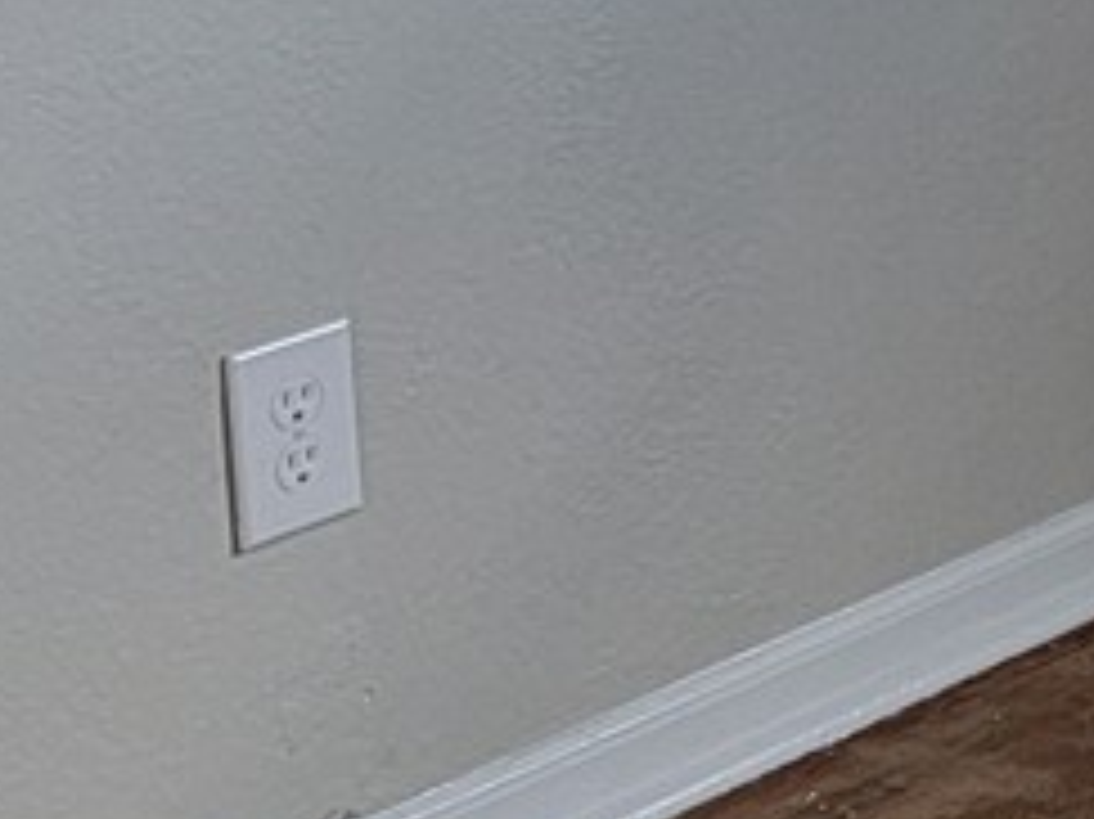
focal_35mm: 158
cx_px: 2850
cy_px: -810
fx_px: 4991
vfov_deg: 8.9
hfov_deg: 10.3
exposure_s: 1/120
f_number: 1.8
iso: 160
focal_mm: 6.7
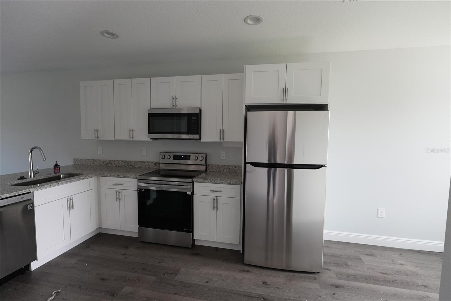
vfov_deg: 73.8
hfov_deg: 96.7
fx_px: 200
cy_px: 150
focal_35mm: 16
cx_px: 226
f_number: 4
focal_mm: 11
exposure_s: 1/160
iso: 640
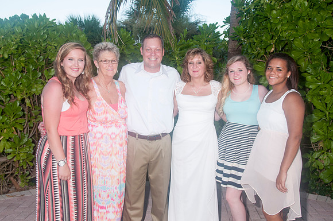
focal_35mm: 39
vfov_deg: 34.1
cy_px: 110
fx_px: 360
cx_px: 166
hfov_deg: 49.6
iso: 200
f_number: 9
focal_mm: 26
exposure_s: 1/125
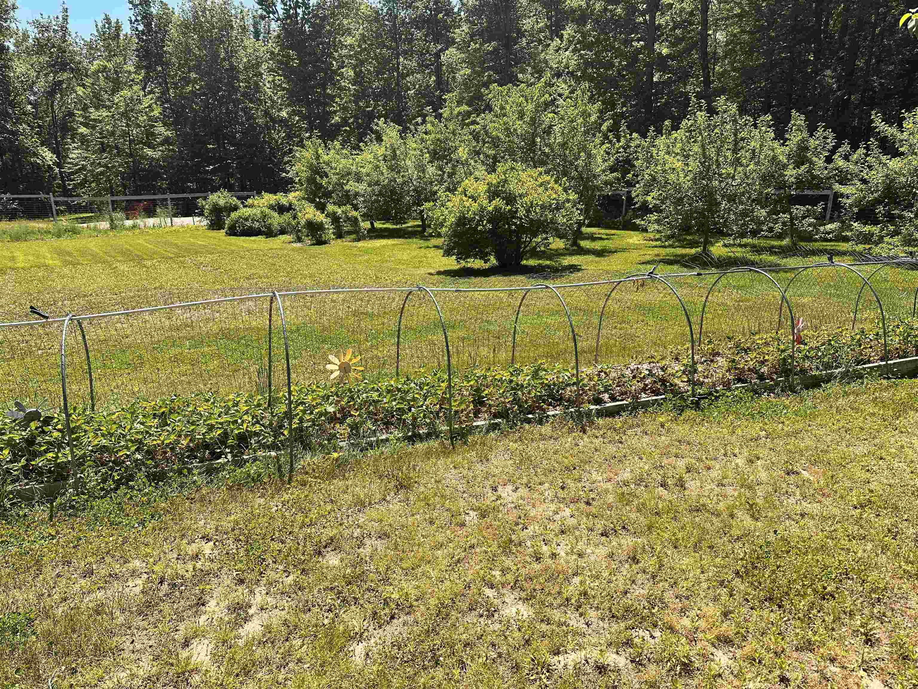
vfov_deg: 56.8
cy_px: 344
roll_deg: +1.5
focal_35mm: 24
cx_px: 459
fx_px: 636
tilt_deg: -17.9
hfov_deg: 71.6
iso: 80
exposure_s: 1/2469
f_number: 1.78
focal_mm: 6.86
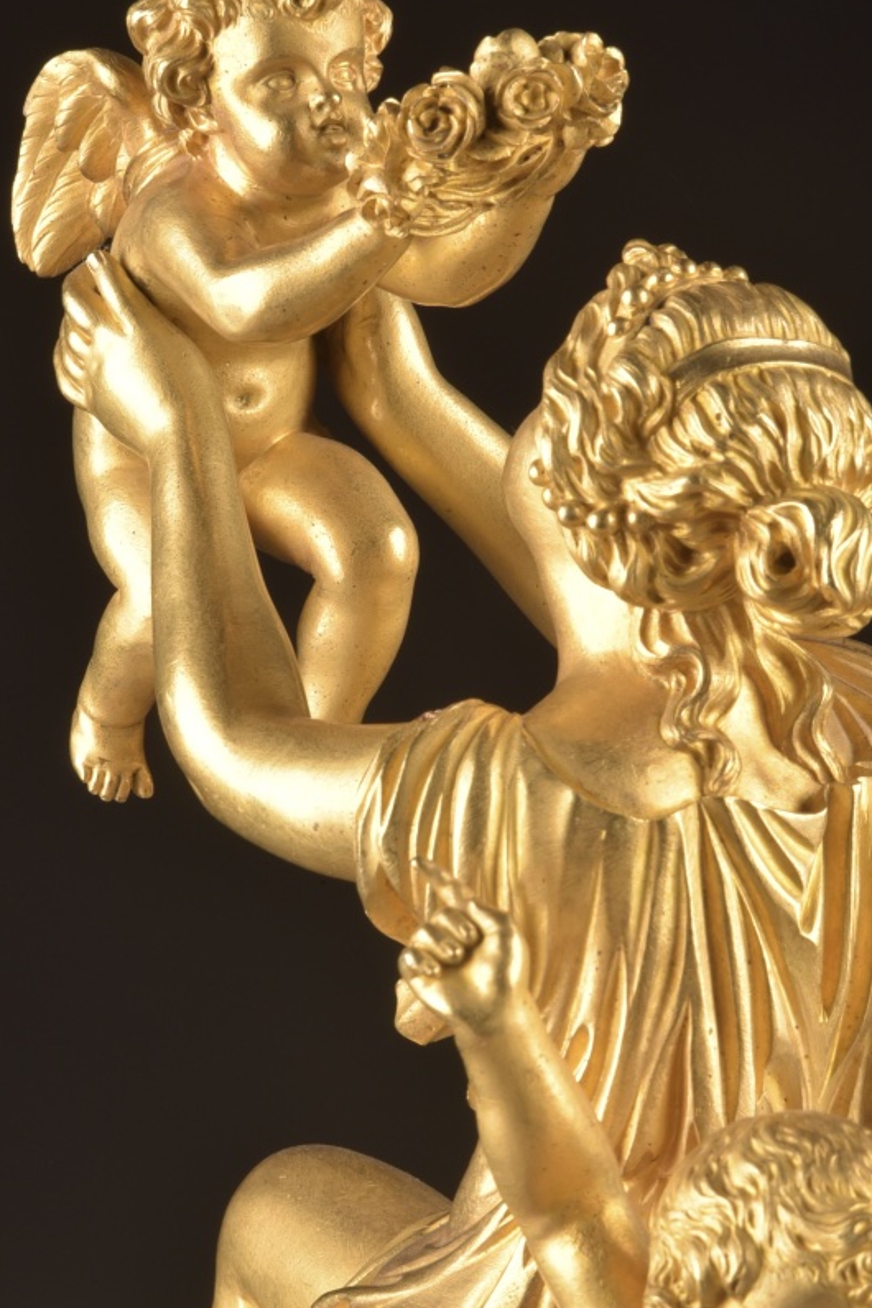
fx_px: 16458
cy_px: 747
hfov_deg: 3.0
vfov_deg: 4.6
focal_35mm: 453
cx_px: 432
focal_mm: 300
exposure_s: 1/125
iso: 400
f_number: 25
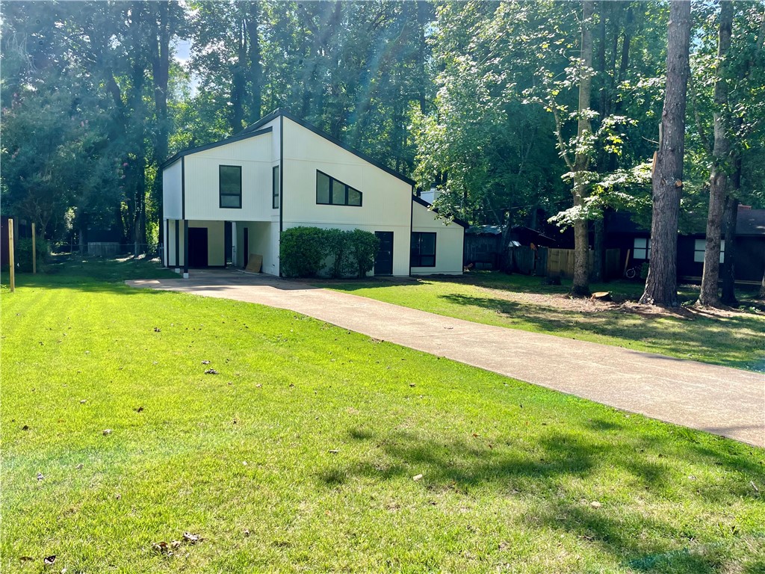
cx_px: 382
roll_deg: -1.0
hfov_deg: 67.3
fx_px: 575
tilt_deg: -5.6
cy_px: 287
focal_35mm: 26
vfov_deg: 53.1
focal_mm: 4.2
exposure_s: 1/1553
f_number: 1.6
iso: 32
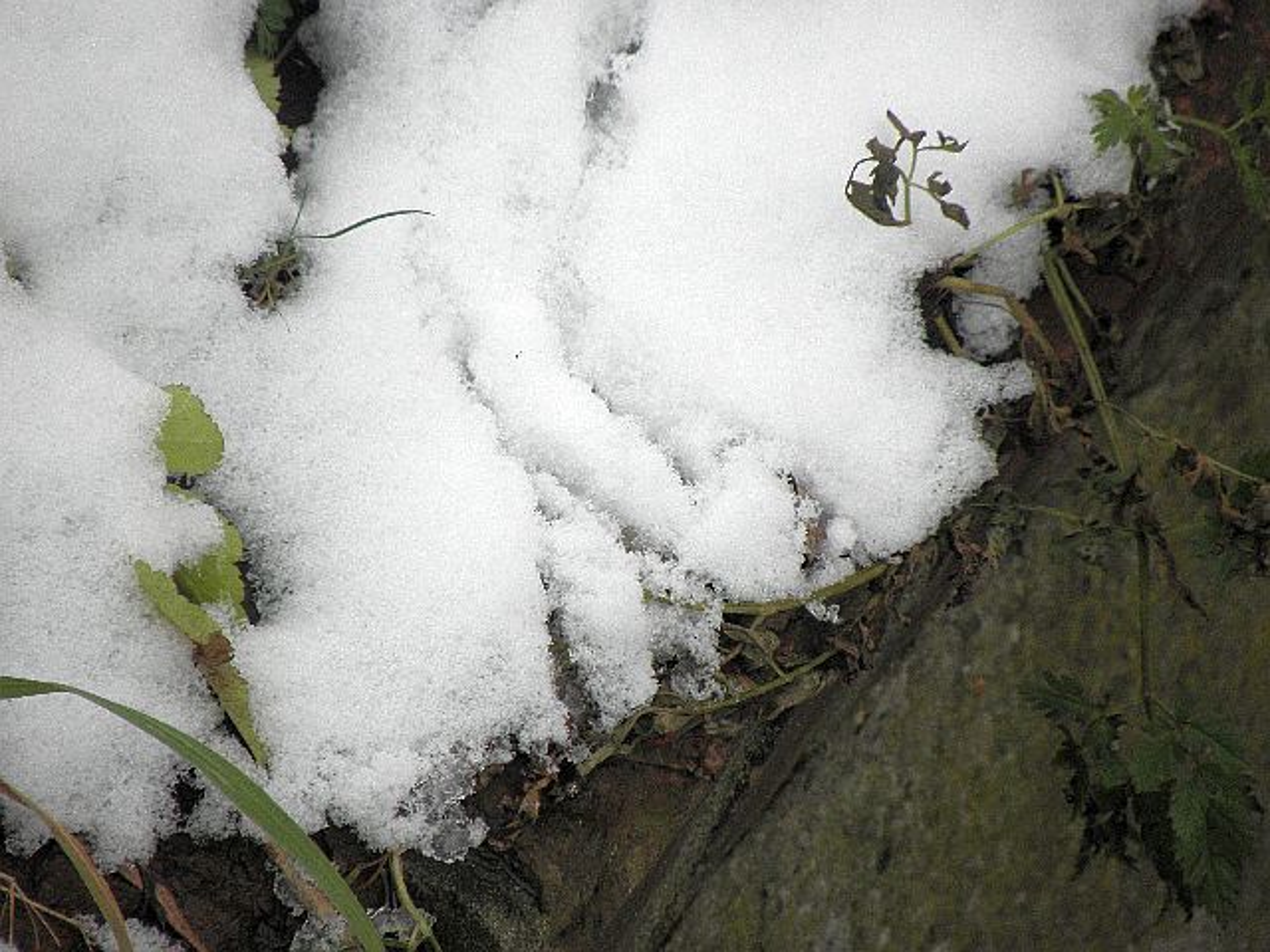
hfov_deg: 2.9
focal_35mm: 676
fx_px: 24801
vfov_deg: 2.2
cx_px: 635
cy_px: 476
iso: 125
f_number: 5
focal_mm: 119.6
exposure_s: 1/160
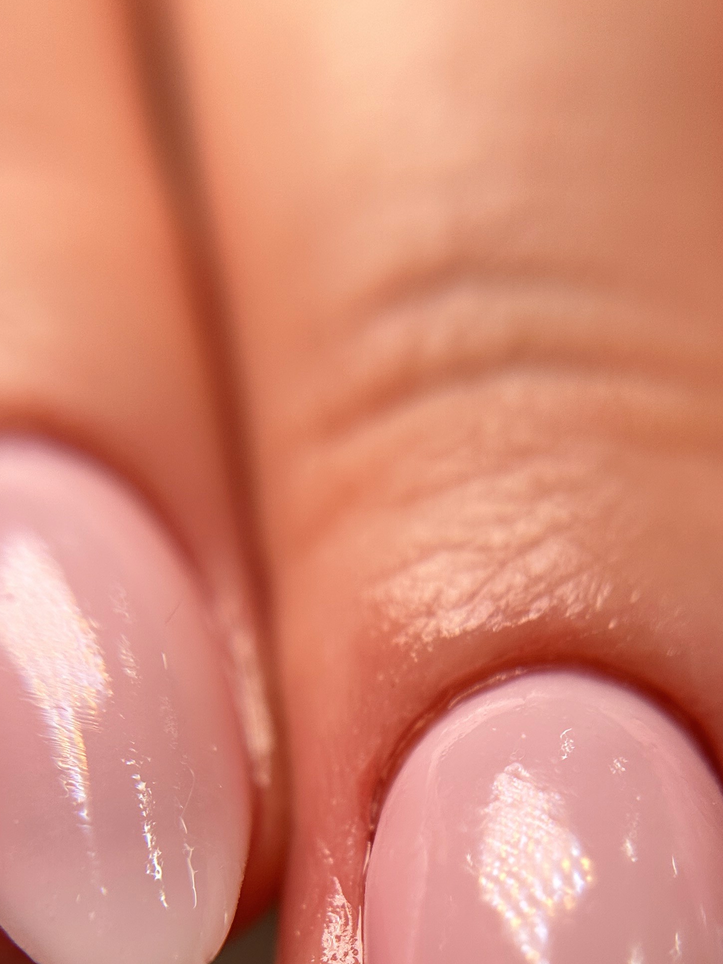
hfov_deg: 29.1
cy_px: 909
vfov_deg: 35.4
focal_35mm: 50
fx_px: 1392
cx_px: 427
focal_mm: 6.86
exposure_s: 1/549
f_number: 1.78
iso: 80
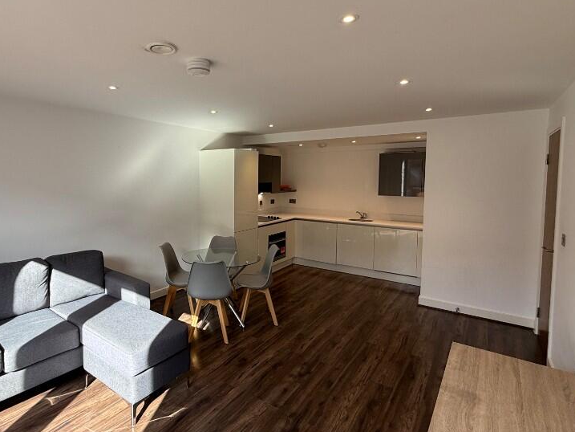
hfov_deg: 80.7
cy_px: 198
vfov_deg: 65.9
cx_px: 227
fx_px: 332
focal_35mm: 20
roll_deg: +1.1
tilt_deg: -3.8
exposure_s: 1/138
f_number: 2.2
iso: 50
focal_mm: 2.22
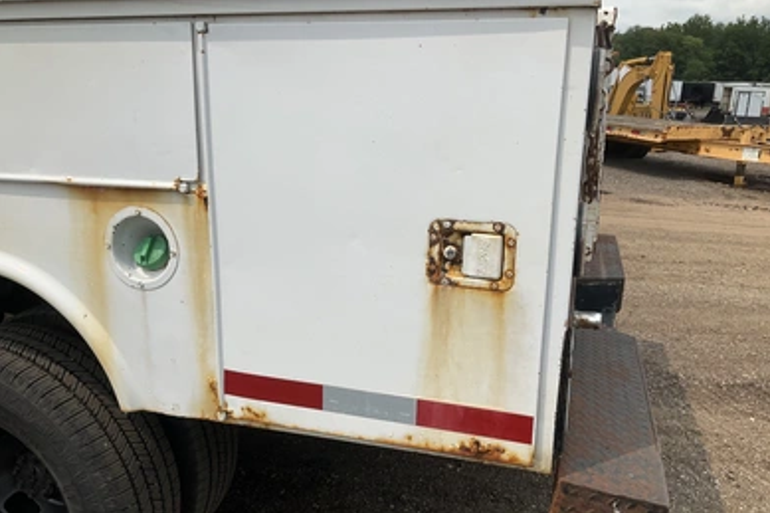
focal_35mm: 31
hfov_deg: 60.3
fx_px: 663
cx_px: 394
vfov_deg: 42.3
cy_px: 273
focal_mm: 3
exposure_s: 1/2320
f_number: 1.8
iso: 25
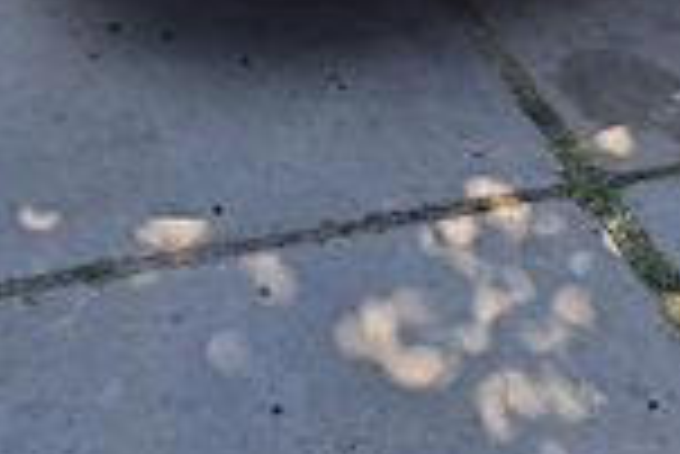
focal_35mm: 66
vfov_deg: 16.5
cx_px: 275
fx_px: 1248
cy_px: -414
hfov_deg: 30.4
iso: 50
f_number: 1.8
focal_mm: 5.23
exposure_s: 1/500
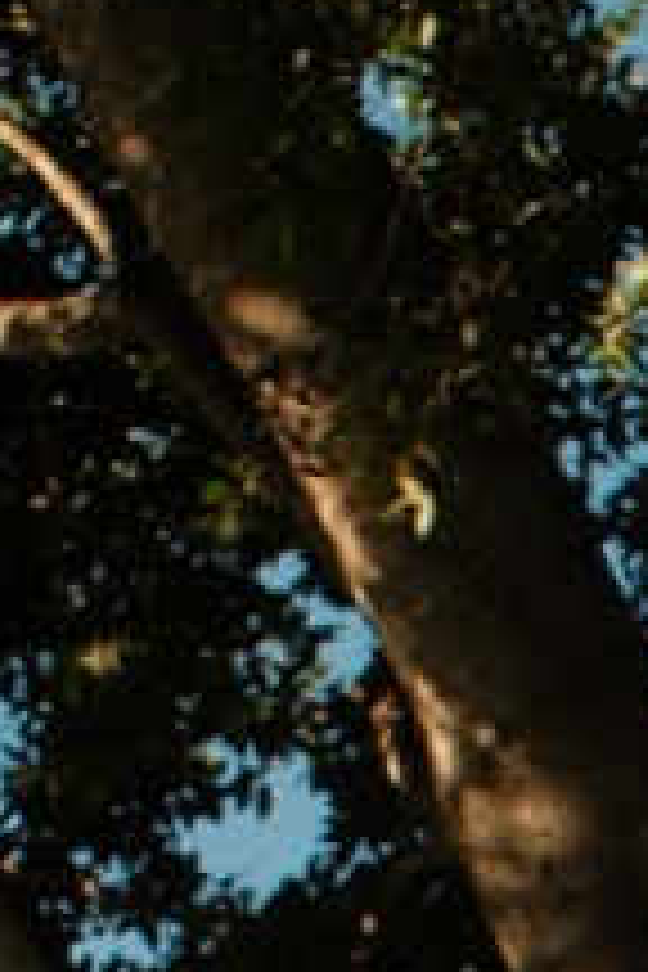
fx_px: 7586
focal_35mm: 281
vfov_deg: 7.1
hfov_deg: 4.8
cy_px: 1953
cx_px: 1526
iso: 500
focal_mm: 25.4
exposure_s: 1/1500
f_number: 4
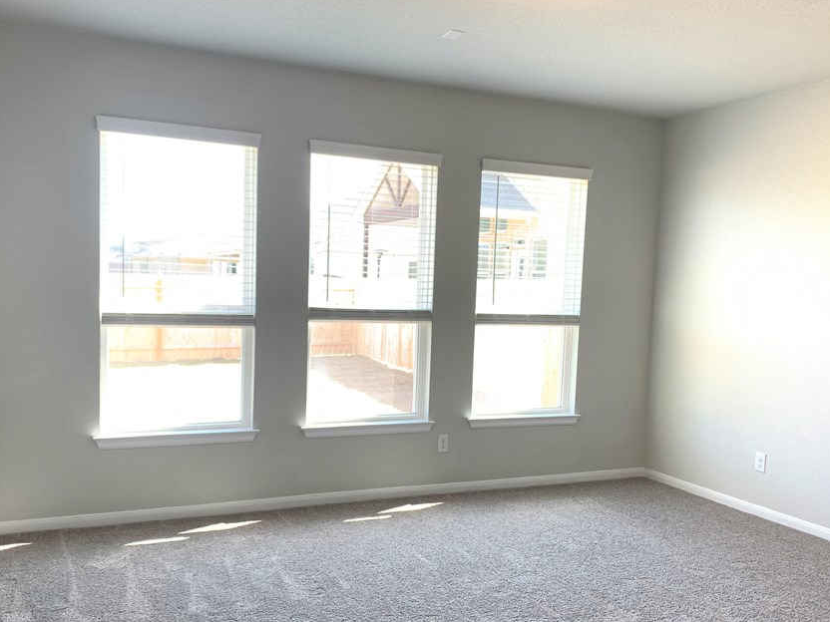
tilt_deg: -4.2
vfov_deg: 44.0
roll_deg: -1.9
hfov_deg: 56.8
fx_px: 767
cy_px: 361
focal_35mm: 32
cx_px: 397
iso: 80
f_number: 1.8
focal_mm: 4.25
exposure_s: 1/120
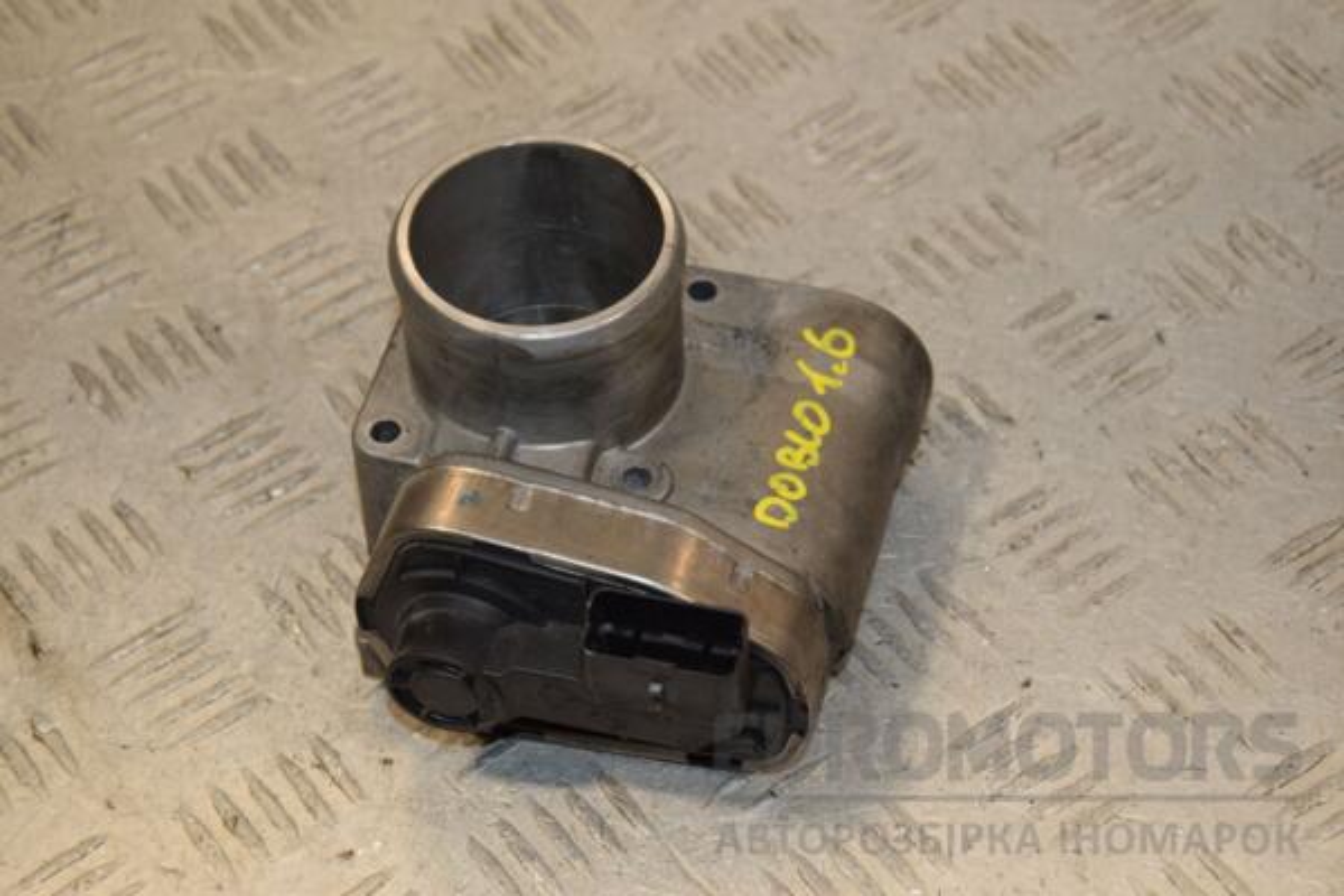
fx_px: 3248
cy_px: 448
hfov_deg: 23.4
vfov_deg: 15.7
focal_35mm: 87
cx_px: 672
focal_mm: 58
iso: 800
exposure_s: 1/200
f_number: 7.1
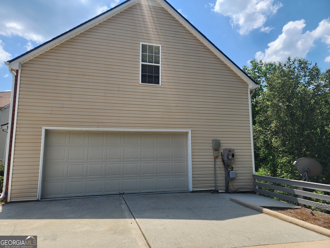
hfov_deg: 73.9
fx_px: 219
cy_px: 124
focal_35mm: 23
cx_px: 165
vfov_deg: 58.9
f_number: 1.8
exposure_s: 1/1078
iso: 12
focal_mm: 6.4
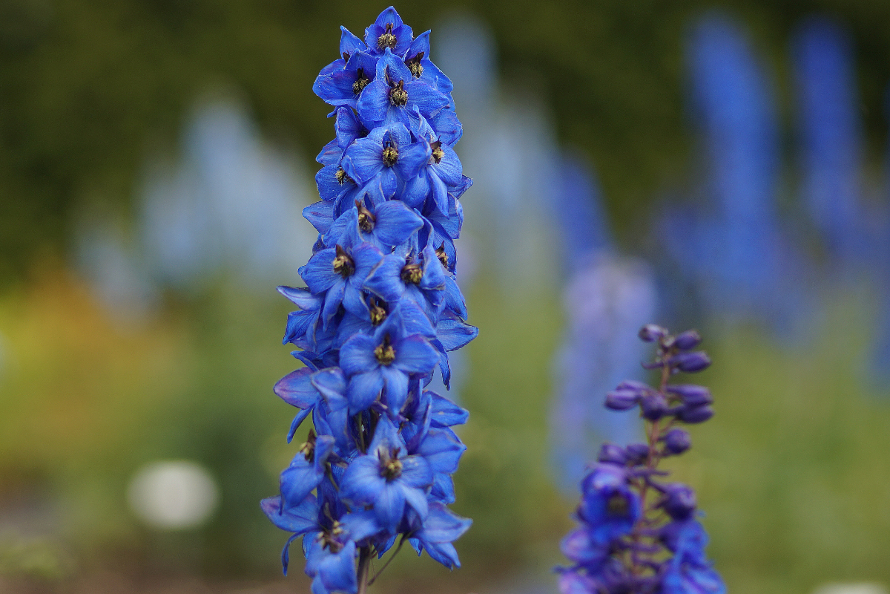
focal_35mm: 150
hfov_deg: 13.7
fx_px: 3708
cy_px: 297
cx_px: 445
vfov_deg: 9.1
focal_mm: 100
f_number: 2.8
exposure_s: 1/800
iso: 100
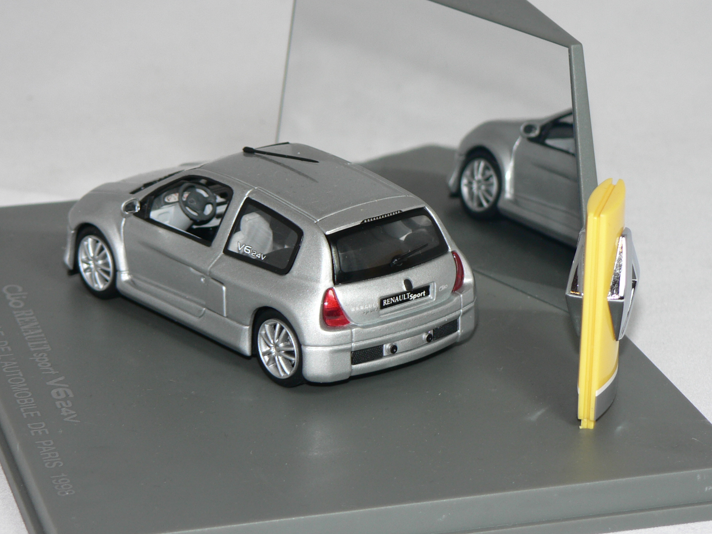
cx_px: 344
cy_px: 251
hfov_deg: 14.2
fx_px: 2859
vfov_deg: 10.7
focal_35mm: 139
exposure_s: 1/60
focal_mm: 17.7
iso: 80
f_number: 3.2
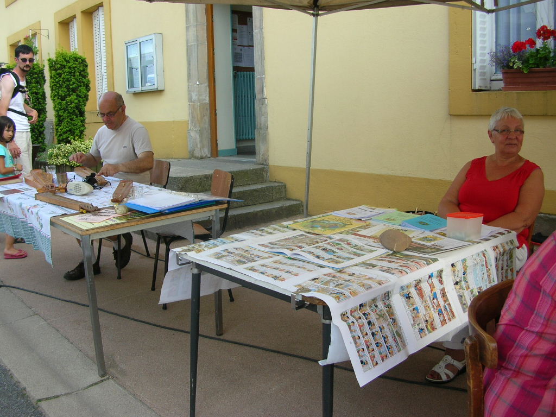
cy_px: 208
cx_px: 278
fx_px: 562
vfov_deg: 40.7
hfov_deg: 52.6
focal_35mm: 35
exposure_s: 1/132
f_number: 2.8
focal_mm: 5.8
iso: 50
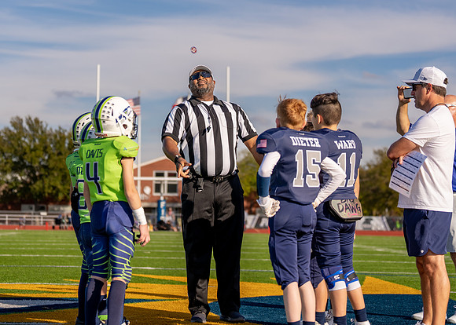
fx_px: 1085
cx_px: 196
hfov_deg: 23.7
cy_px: 139
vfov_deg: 17.1
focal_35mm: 84
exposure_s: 1/2500
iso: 100
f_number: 2.8
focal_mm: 70
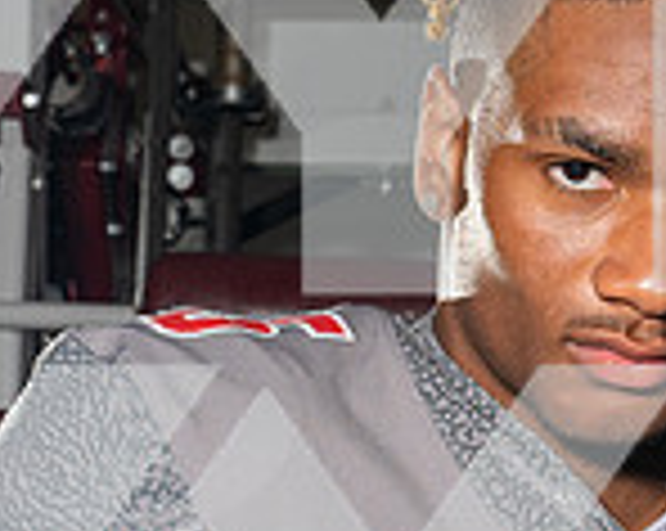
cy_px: 605
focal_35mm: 151
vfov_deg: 10.1
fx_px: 2972
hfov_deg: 12.7
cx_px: 580
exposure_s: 1/250
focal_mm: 41
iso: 320
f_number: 8
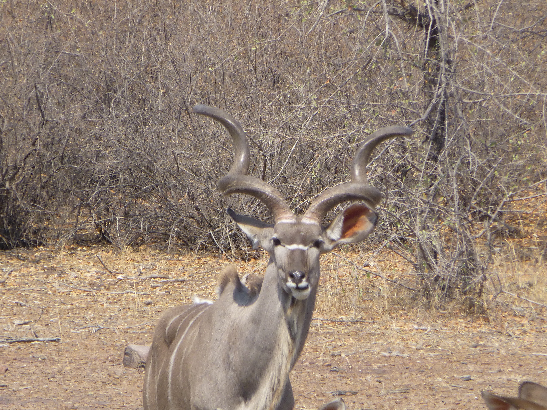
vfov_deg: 2.1
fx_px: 10998
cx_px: 274
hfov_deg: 2.8
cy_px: 205
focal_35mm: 696
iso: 100
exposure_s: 1/250
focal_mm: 86
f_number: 6.4
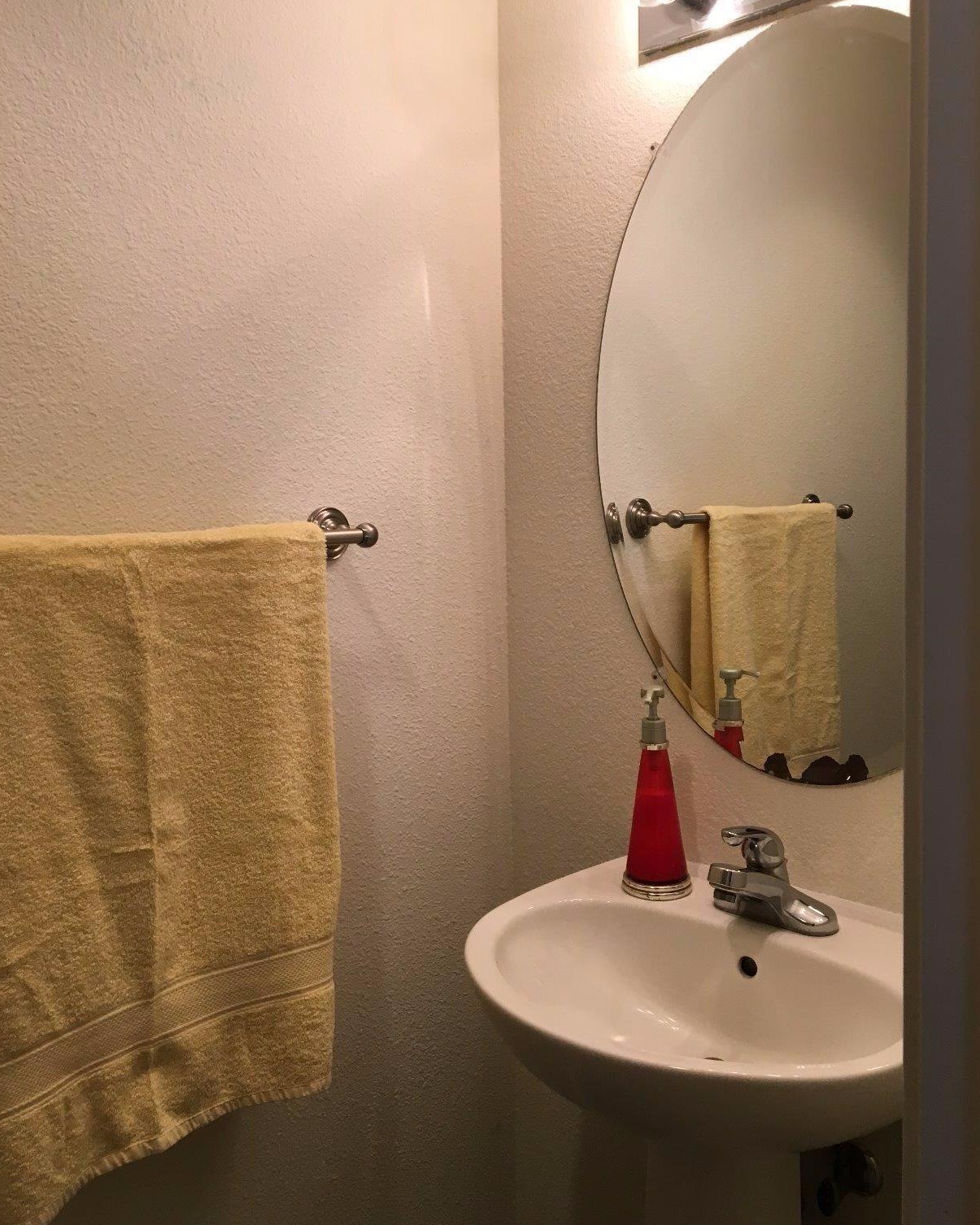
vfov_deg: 57.1
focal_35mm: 31
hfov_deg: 47.1
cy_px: 578
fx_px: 1124
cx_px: 484
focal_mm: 4.15
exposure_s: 1/30
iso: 32
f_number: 2.2
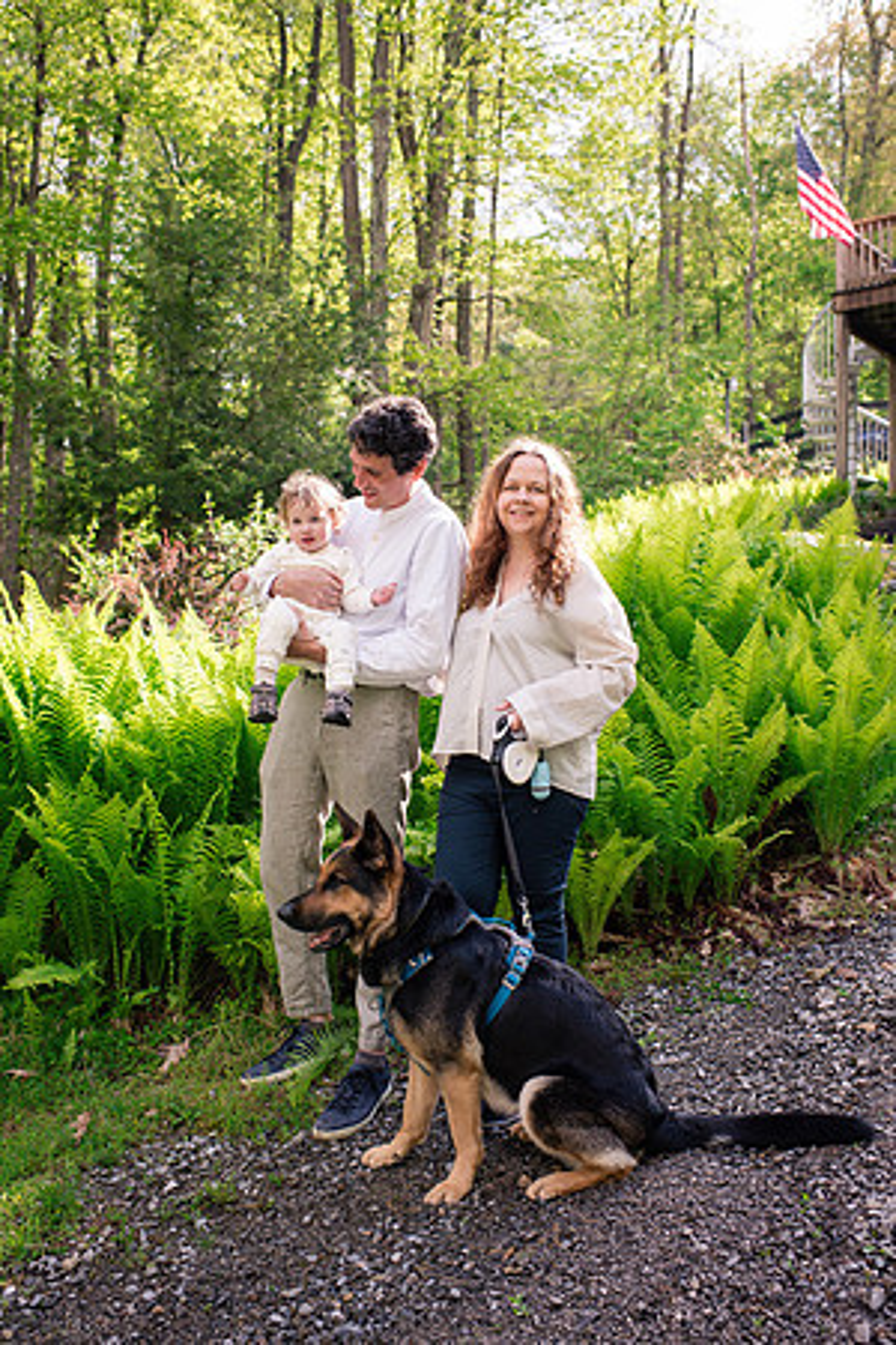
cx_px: 448
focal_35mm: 35
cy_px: 672
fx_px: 1307
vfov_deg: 54.4
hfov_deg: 37.9
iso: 800
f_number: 4.5
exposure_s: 1/1250
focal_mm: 35
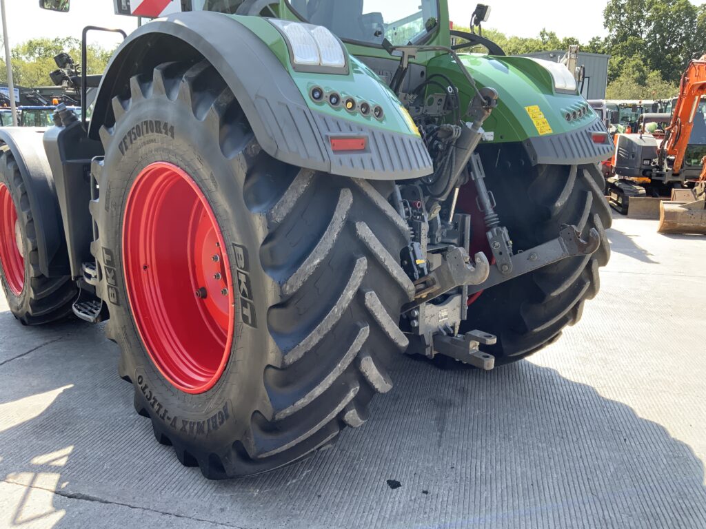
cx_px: 353
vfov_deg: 48.2
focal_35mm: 29
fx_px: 591
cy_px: 264
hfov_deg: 61.7
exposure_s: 1/199
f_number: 1.8
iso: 16
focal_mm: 3
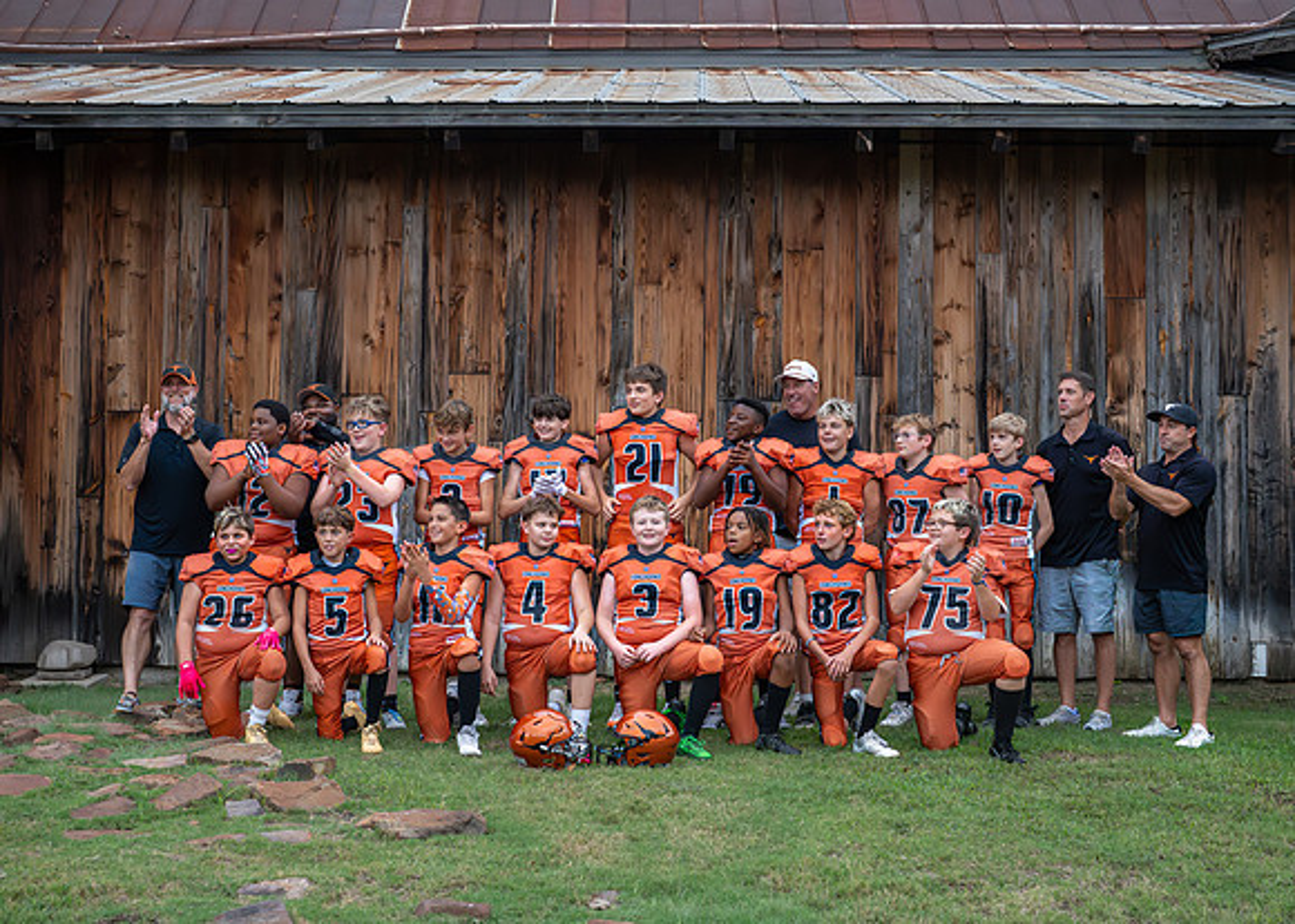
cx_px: 627
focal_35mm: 57
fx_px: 2086
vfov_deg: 25.0
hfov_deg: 34.5
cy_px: 495
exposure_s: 1/800
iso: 5000
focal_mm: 50
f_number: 4
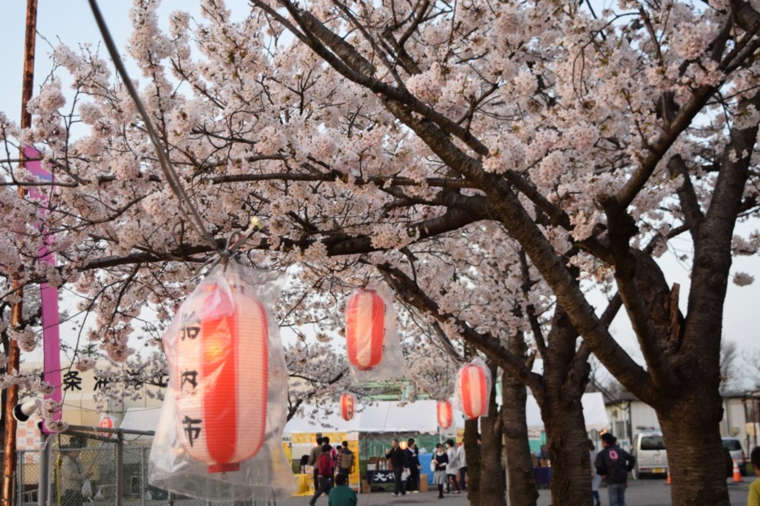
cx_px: 380
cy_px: 253
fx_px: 1203
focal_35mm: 57
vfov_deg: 23.8
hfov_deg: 35.1
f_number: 4.8
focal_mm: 38
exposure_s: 1/80
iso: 400
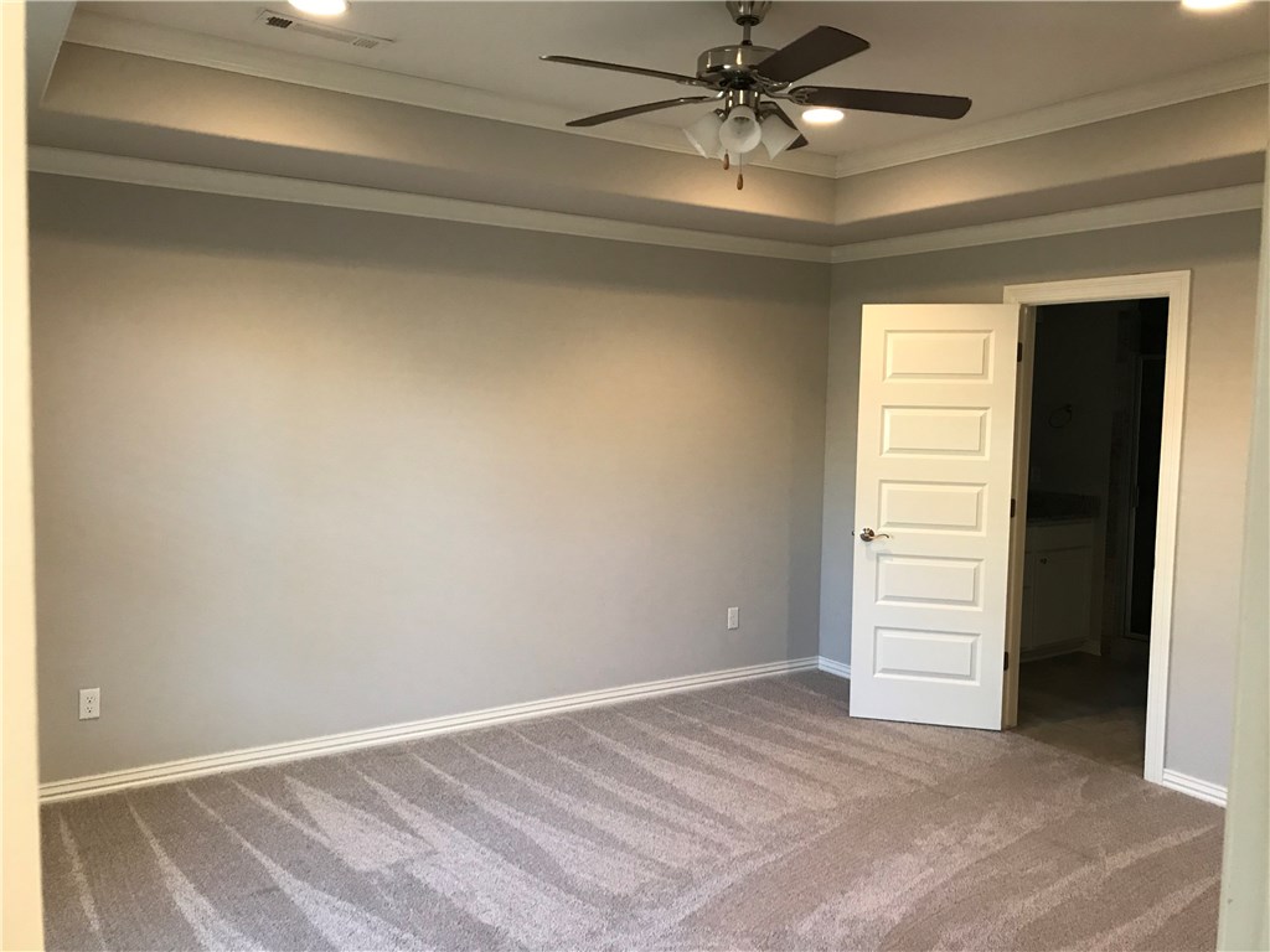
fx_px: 1027
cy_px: 476
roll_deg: -1.2
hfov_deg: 63.4
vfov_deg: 49.7
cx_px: 635
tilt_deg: -4.8
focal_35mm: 28
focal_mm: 3.99
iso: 50
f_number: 1.8
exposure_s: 1/15
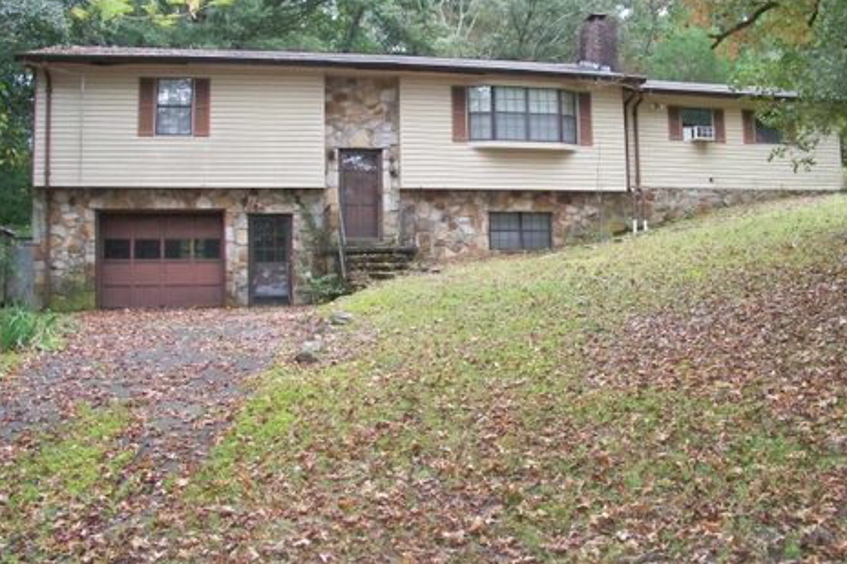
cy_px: 238
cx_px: 438
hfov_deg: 51.9
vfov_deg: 35.8
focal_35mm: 37
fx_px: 870
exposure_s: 1/160
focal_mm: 5.85
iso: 400
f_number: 5.6
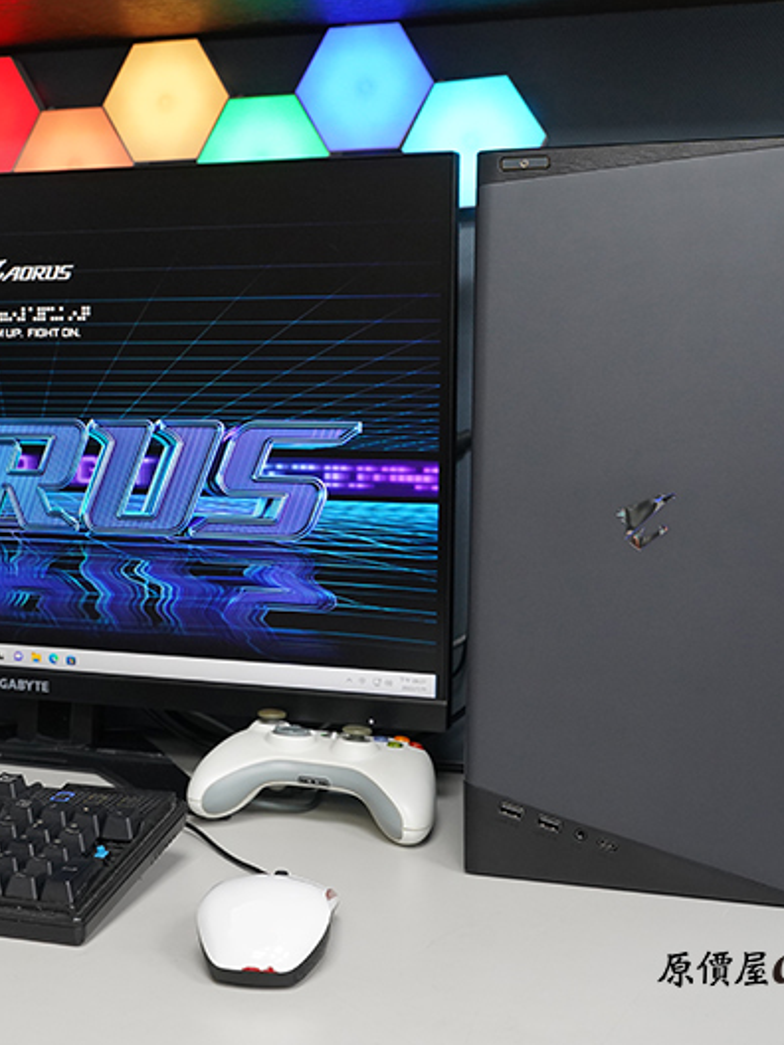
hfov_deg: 28.2
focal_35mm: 51
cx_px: 210
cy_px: 525
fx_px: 1540
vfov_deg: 37.5
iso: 2500
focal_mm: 35
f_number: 6.3
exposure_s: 1/100
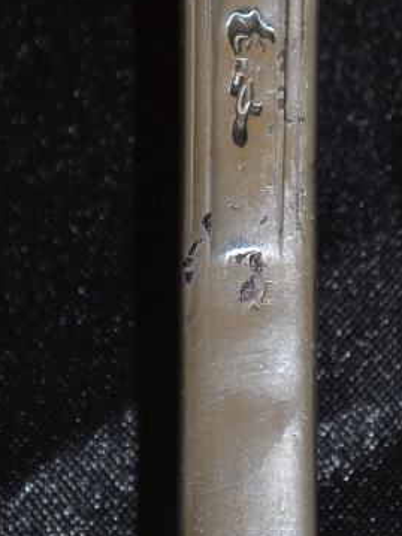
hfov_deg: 5.6
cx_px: 244
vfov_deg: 7.5
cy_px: 64
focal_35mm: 265
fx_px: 4100
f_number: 5.6
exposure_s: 1/30
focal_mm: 55
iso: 200
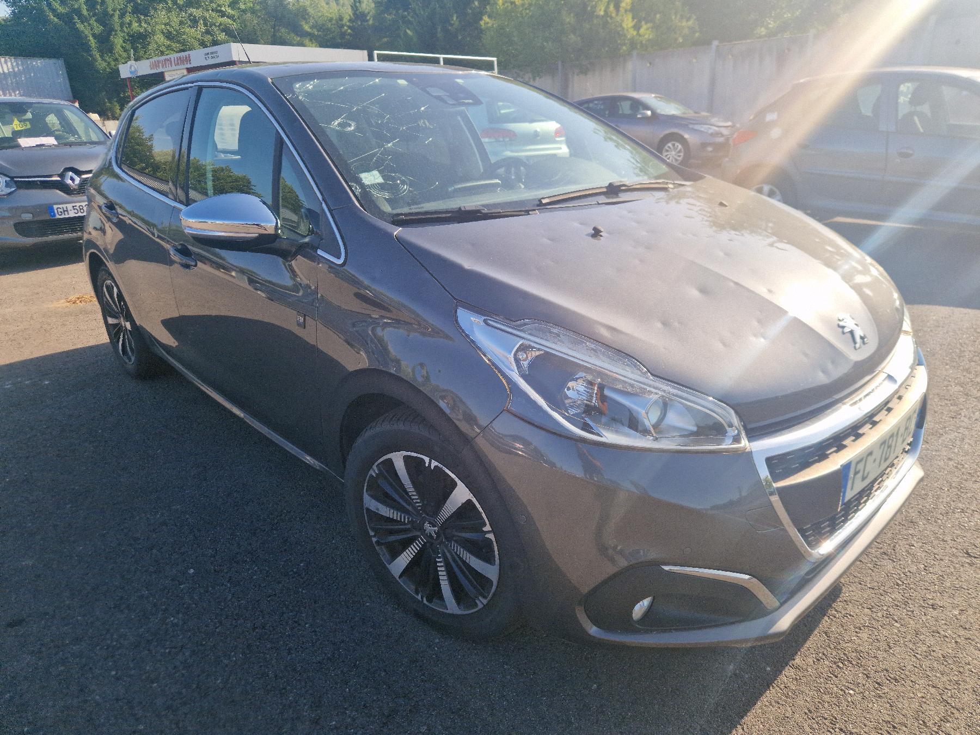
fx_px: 651
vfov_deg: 58.9
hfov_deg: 73.9
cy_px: 368
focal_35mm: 23
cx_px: 490
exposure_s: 1/833
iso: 50
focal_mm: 5.4
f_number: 1.8
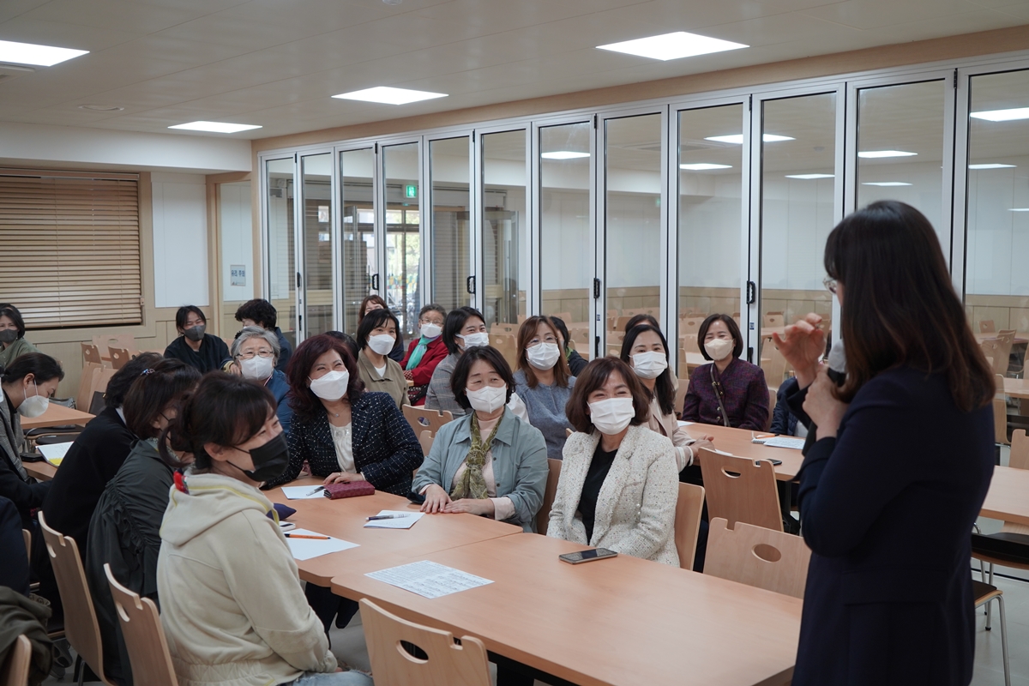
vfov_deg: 35.9
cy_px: 343
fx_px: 1058
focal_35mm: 37
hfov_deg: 51.9
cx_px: 514
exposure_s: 1/160
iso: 640
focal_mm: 37
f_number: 4
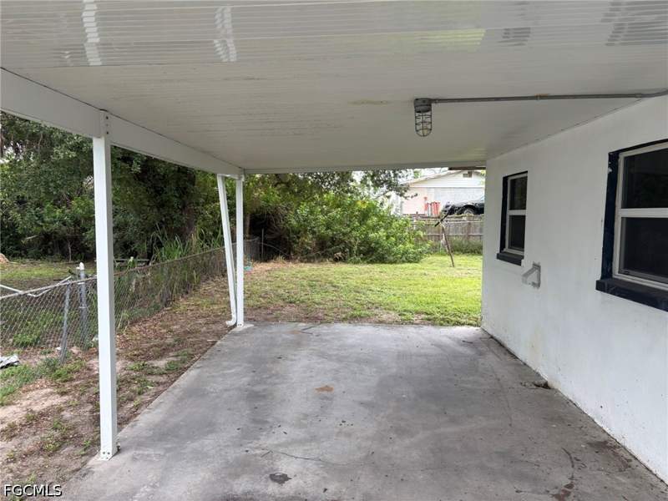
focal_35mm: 26
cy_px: 250
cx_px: 334
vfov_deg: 53.1
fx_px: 502
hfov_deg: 67.3
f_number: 1.6
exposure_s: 1/295
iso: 40
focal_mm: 5.96
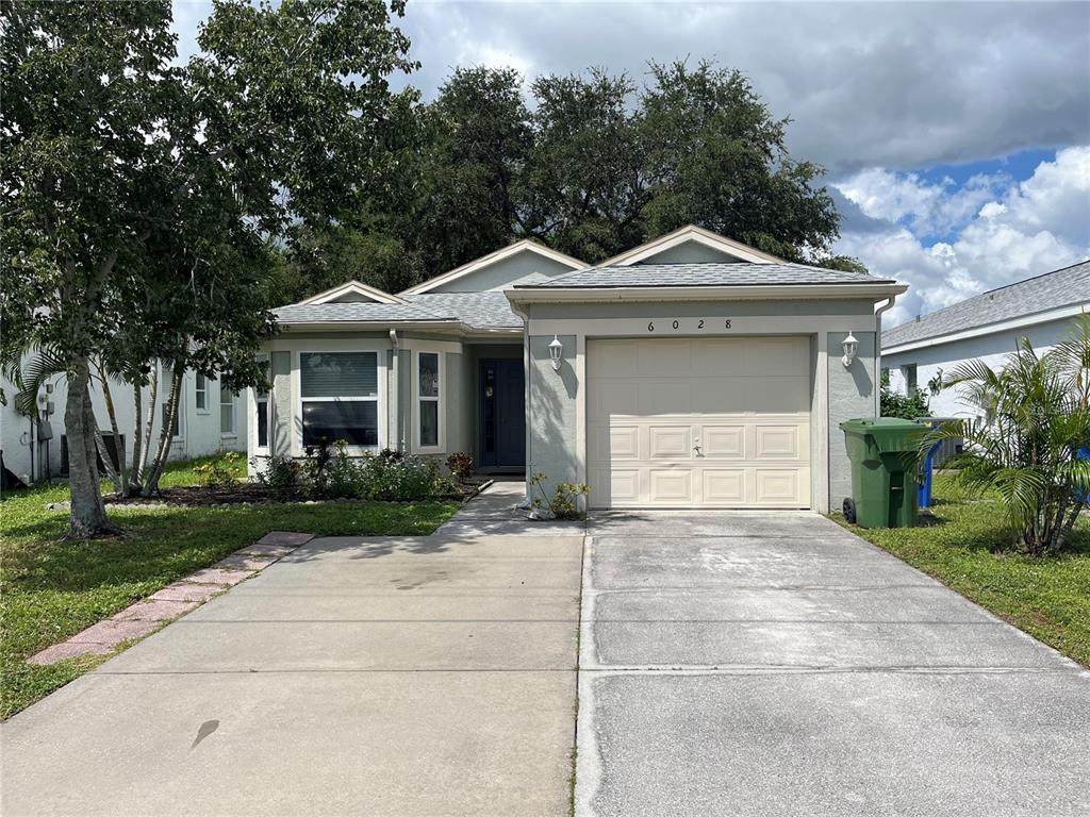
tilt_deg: -2.2
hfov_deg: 67.3
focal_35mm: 26
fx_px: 819
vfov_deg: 53.1
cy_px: 408
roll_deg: +1.3
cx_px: 545
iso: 50
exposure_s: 1/5848
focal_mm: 5.1
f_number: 1.6
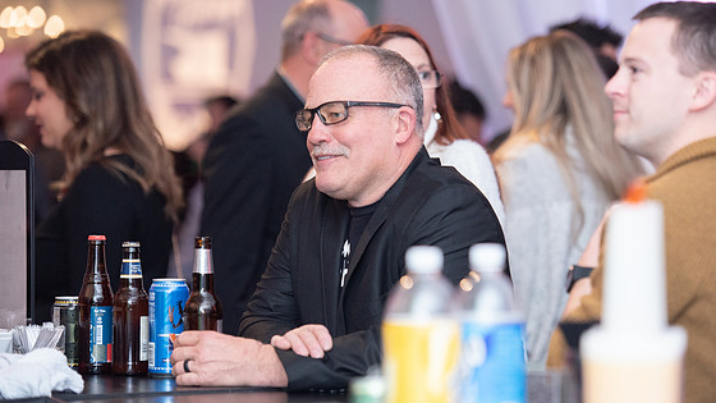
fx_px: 3019
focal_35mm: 159
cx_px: 381
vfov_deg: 7.6
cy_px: 205
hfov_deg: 13.5
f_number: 2.8
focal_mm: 135
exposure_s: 1/200
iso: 1600
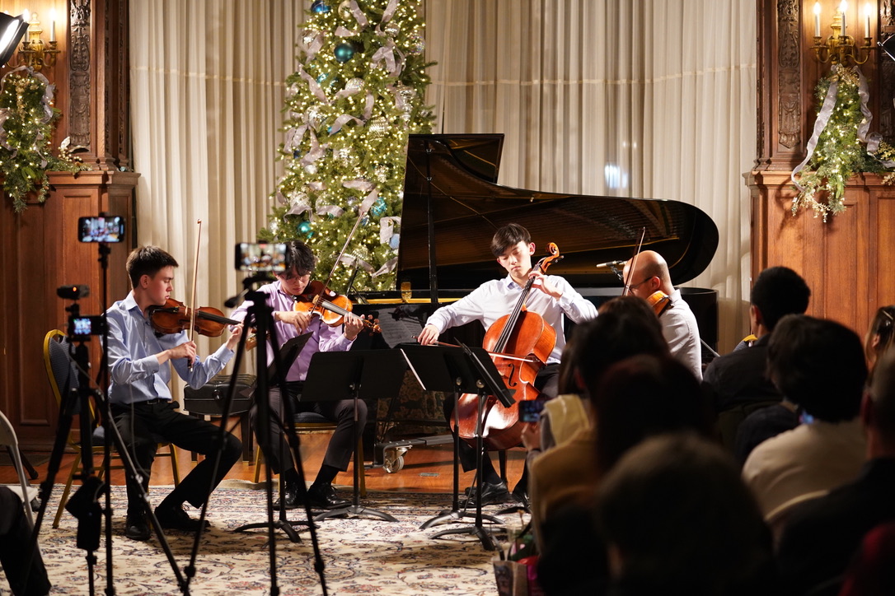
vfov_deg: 19.5
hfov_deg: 28.8
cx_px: 448
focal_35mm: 70
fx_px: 1740
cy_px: 298
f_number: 2.8
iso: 4000
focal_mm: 70
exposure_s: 1/160
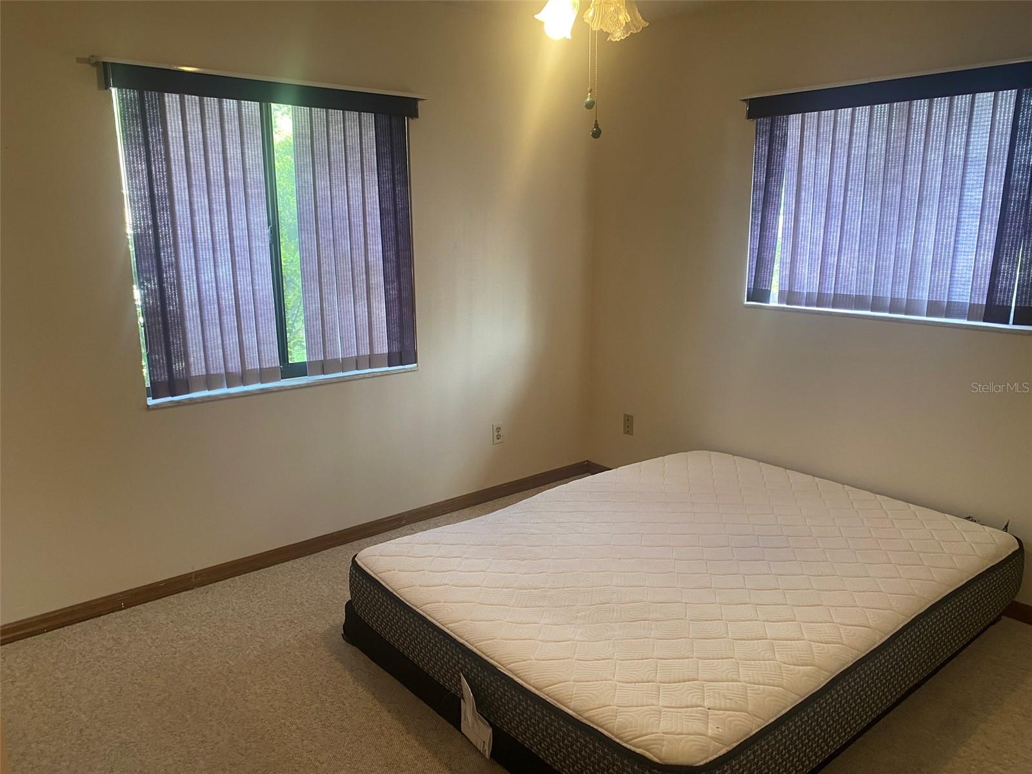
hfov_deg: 67.3
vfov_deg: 53.1
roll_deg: -0.2
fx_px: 775
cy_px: 387
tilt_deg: -13.2
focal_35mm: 26
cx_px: 516
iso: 80
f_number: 1.8
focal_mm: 4.25
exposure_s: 1/60
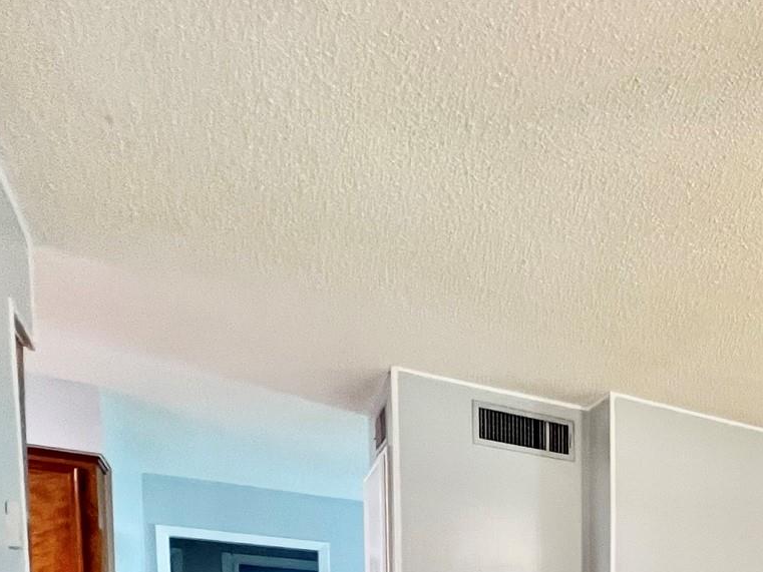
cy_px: 747
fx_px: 772
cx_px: 860
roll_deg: -1.5
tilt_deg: -3.7
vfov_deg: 31.3
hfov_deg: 40.9
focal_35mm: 35
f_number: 1.8
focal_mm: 1.57
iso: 250
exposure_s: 1/120
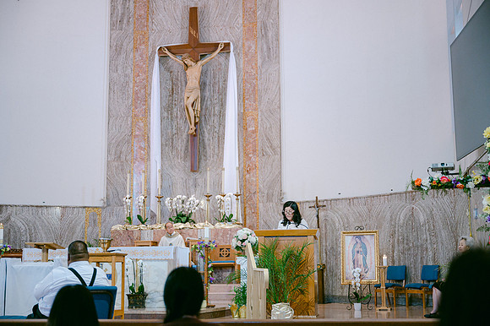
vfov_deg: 26.0
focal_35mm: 52
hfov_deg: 38.2
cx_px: 245
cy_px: 163
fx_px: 707
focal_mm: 52
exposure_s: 1/200
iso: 1600
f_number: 2.8
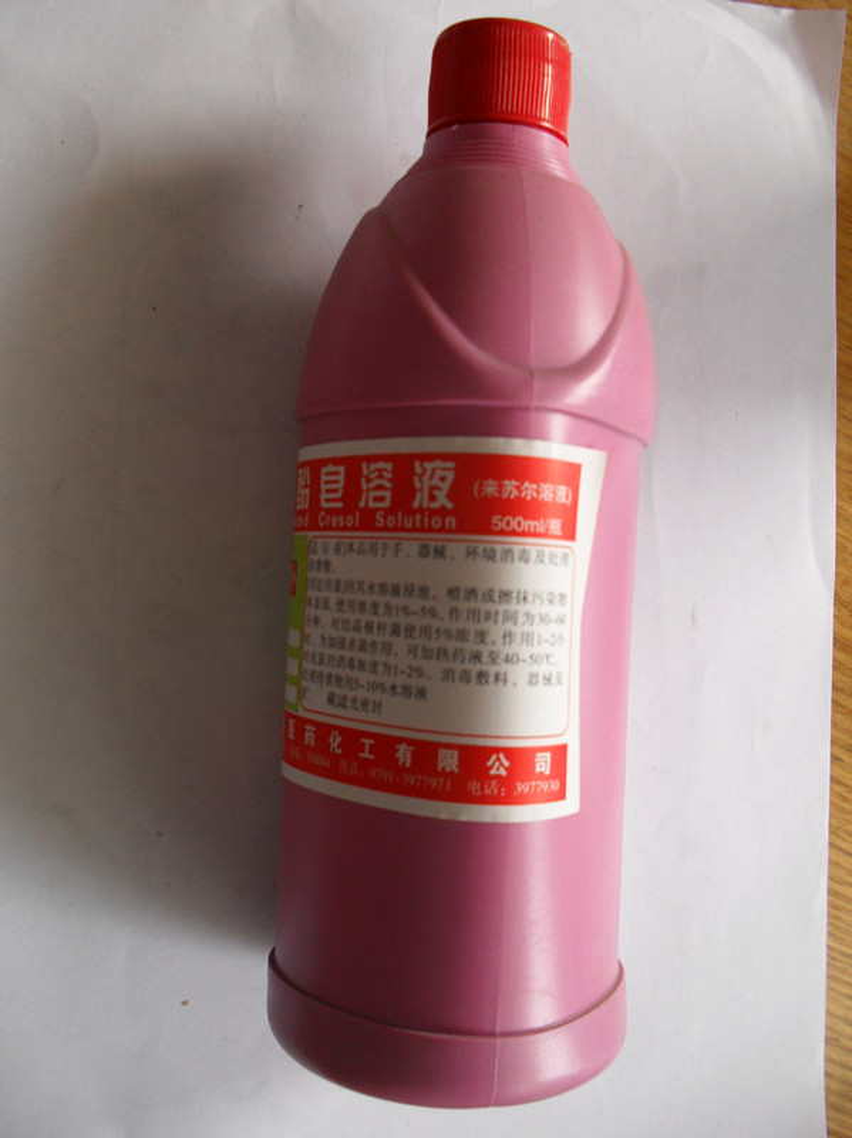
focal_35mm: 35
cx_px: 426
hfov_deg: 40.7
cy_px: 569
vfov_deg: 52.7
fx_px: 1150
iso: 100
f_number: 3.2
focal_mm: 6.3
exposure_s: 1/60
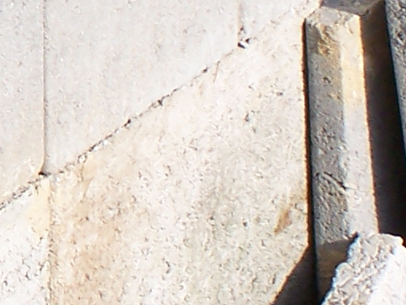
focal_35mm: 414
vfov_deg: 3.6
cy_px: -225
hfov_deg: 4.7
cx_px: -505
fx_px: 4858
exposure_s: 1/800
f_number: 3.2
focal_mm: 13.7
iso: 80
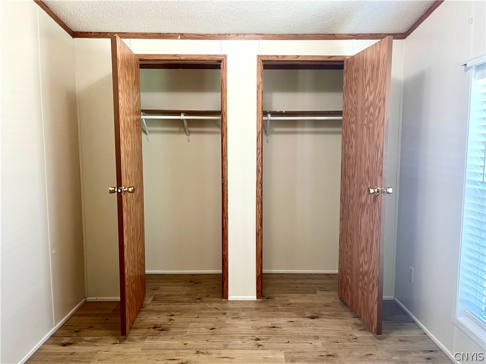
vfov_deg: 53.0
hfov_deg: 67.3
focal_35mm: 26
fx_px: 365
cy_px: 182
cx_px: 243
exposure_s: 1/60
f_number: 1.6
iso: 100
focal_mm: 5.1
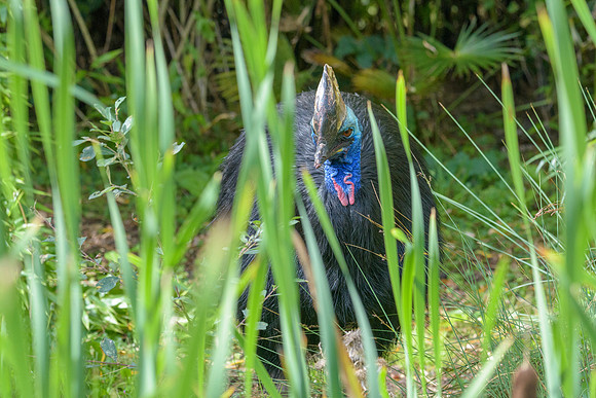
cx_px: 330
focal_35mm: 261
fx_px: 4329
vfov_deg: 5.3
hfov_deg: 7.9
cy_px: 138
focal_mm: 200
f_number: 8
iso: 1600
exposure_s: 1/800
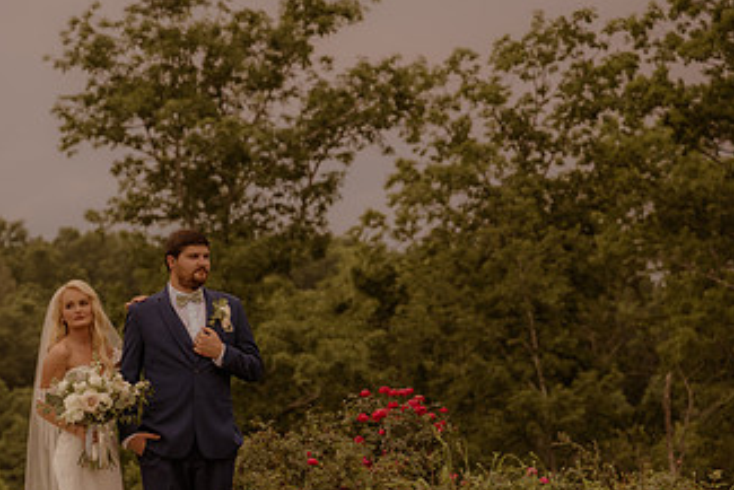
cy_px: 435
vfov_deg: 10.9
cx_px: 129
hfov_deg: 16.2
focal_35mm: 125
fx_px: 2550
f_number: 3.2
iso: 1000
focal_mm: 70
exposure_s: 1/1250
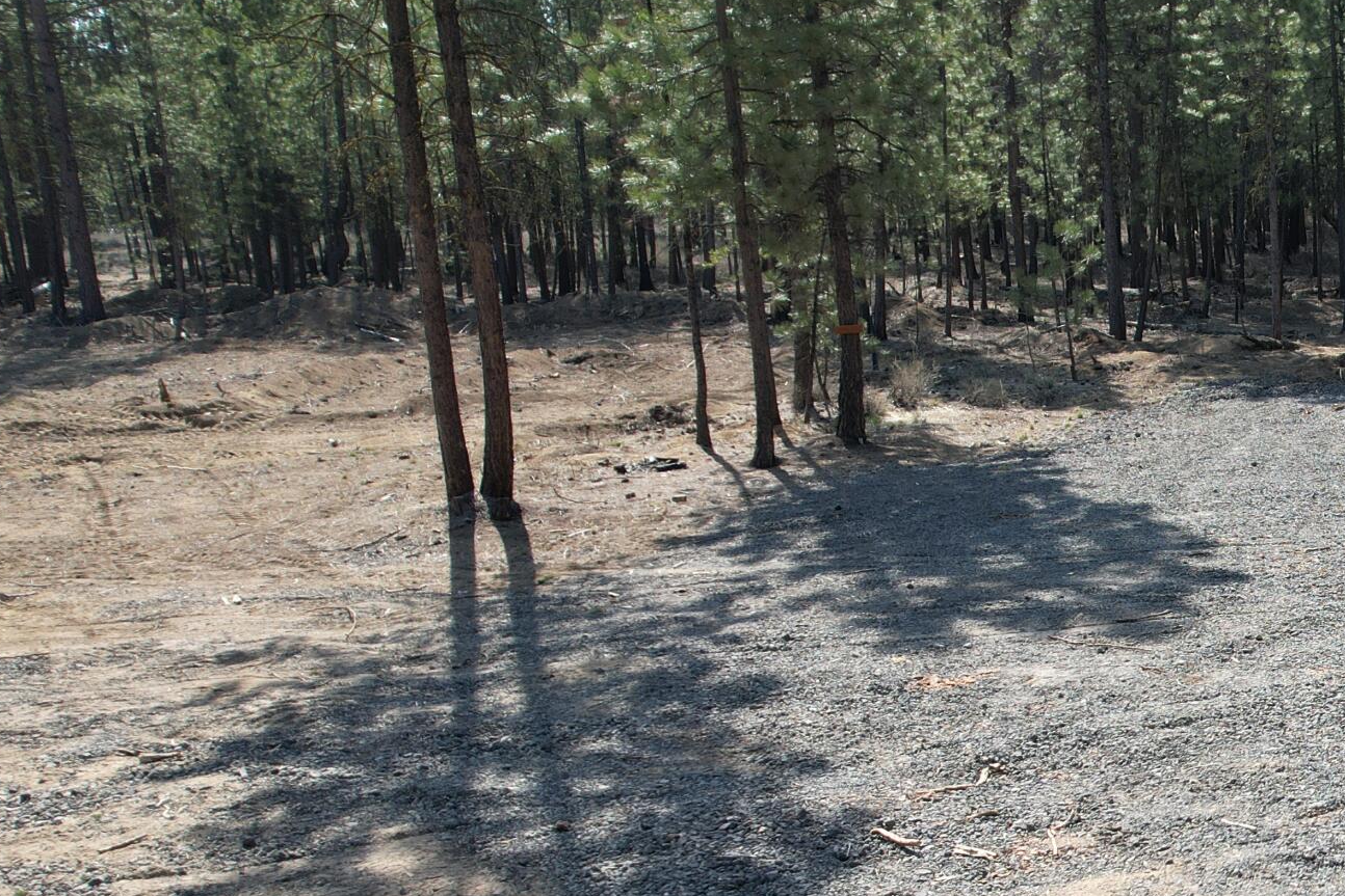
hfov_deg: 34.0
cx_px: 1460
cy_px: 726
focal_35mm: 51
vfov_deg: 26.0
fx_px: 1905
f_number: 2.8
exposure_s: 1/640
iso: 100
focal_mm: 8.38
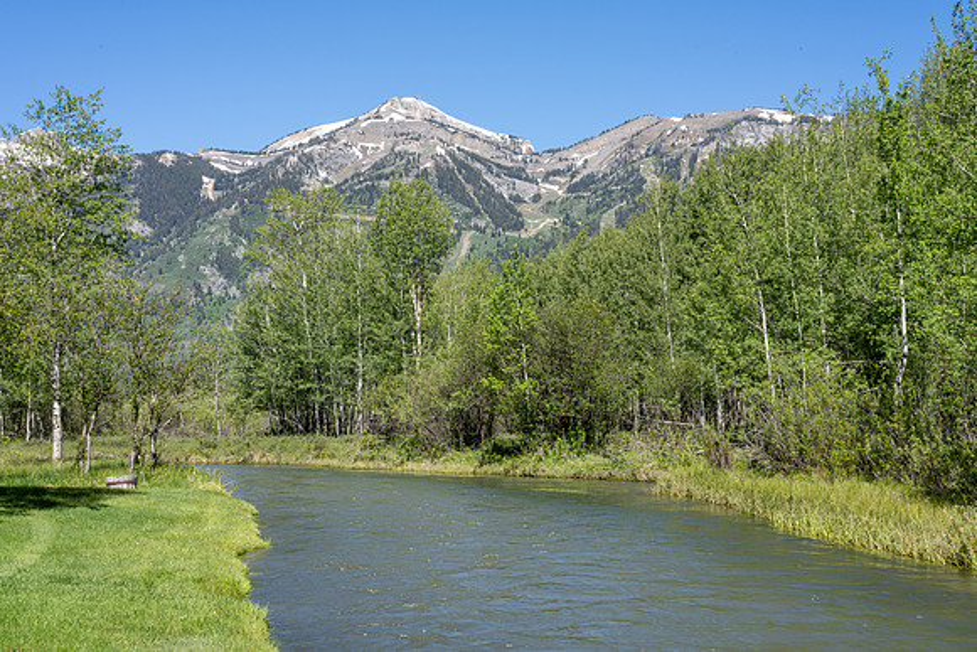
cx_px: 488
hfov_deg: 38.9
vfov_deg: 26.5
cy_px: 326
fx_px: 1384
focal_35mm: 51
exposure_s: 1/25
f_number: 22
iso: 100
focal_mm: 51
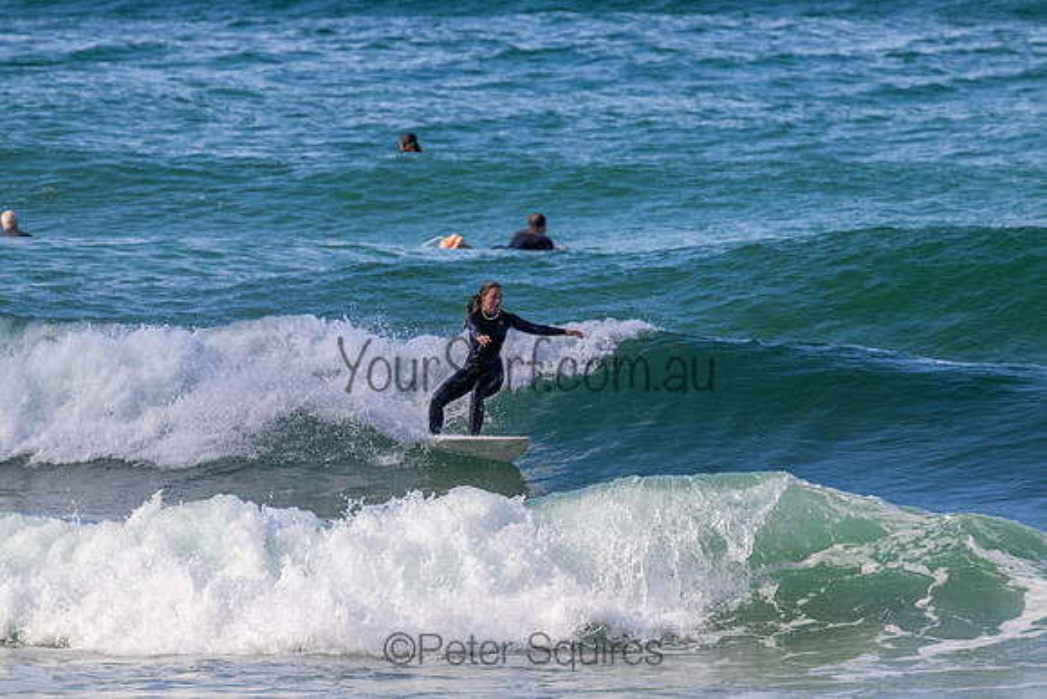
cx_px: 524
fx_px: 23271
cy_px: 350
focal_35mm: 800
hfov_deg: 2.6
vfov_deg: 1.7
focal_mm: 800
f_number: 11
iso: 2000
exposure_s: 1/2000
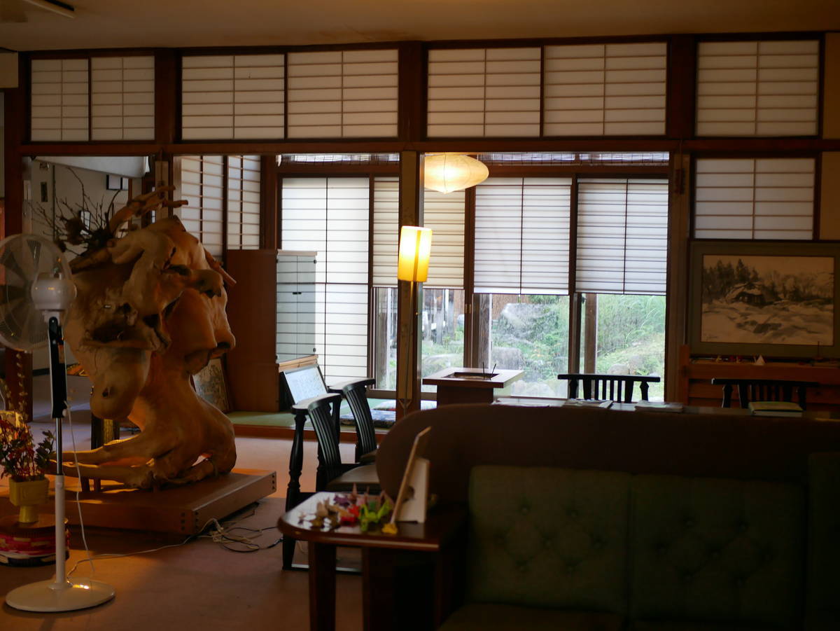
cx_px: 420
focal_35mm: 50
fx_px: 1214
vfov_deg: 29.1
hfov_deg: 38.2
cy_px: 316
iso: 250
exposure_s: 1/60
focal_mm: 25
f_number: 1.7
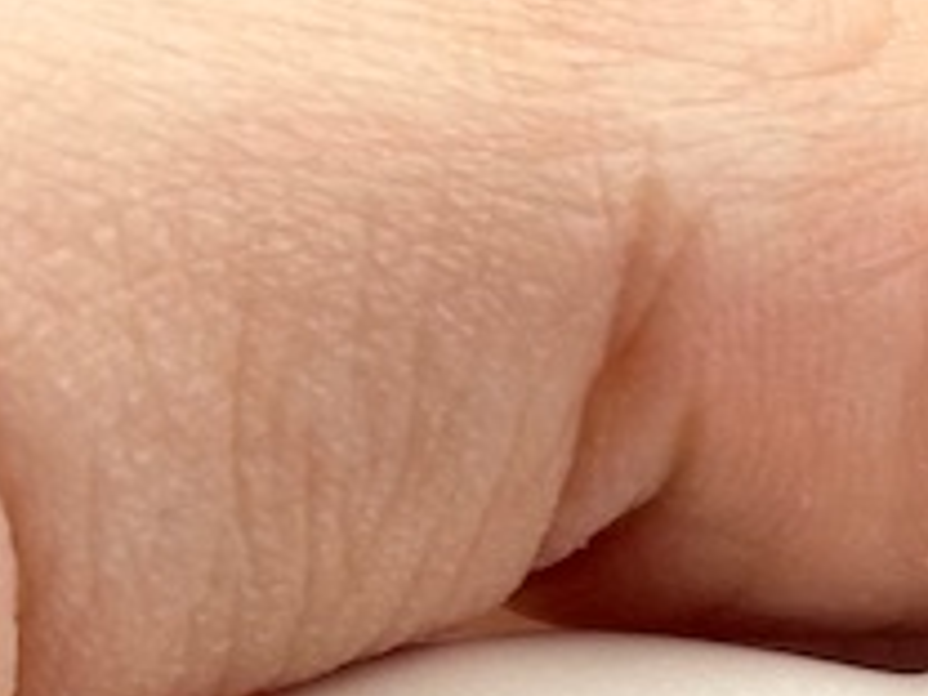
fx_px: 7908
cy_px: 402
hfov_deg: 6.5
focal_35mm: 295
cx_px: 1811
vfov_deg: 5.0
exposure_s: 1/527
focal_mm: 6.86
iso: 64
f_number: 1.78
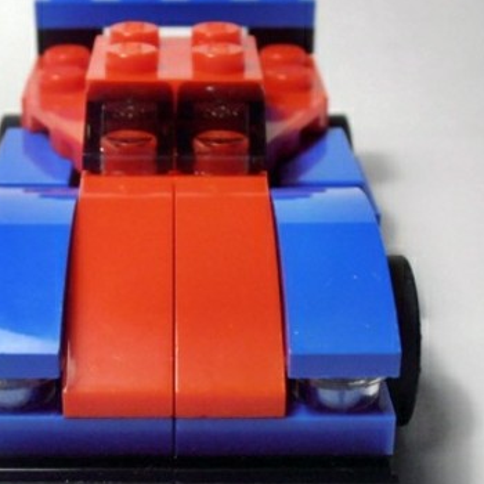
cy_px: 326
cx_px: 180
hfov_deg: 20.6
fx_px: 1329
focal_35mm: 84
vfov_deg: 20.6
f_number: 3.9
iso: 80
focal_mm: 6.61
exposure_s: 1/60
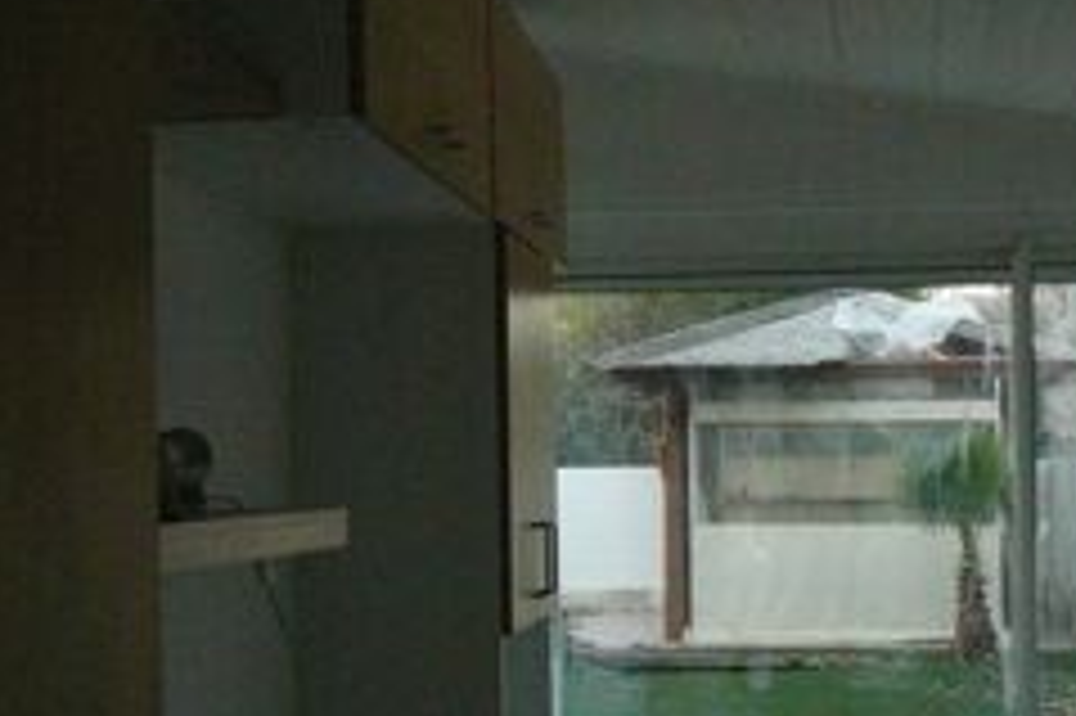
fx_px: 1941
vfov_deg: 20.7
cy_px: 529
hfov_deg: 30.9
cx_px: 639
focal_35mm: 65
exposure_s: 1/100
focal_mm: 5.2
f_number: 2.8
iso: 400
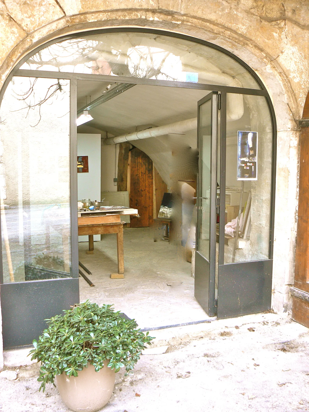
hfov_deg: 39.7
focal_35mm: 36
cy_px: 206
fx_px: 428
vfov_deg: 51.4
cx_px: 154
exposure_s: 1/30
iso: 80
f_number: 2.8
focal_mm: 6
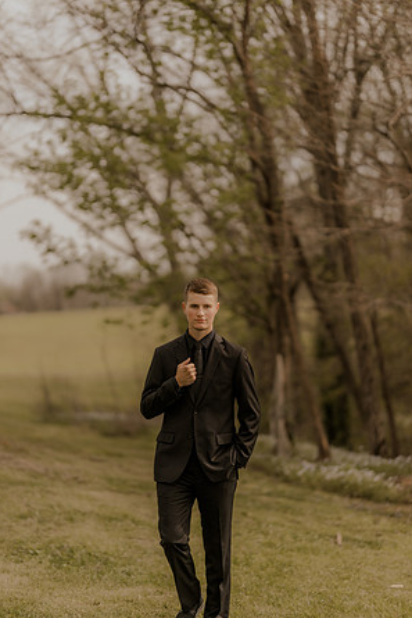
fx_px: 1475
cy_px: 310
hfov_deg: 15.9
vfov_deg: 23.6
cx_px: 205
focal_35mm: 86
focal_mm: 85
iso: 160
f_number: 1.4
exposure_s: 1/3200
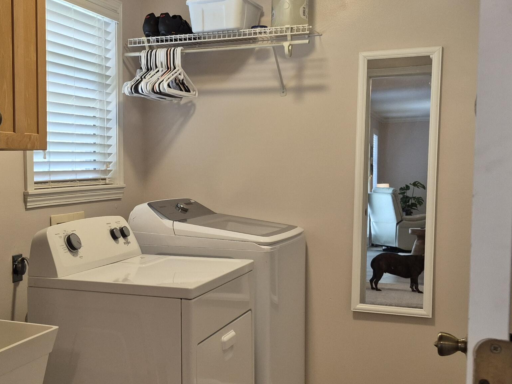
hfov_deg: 40.6
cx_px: 115
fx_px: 666
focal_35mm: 45
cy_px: 210
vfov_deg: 32.2
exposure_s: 1/120
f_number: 1.8
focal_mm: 5.4
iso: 160
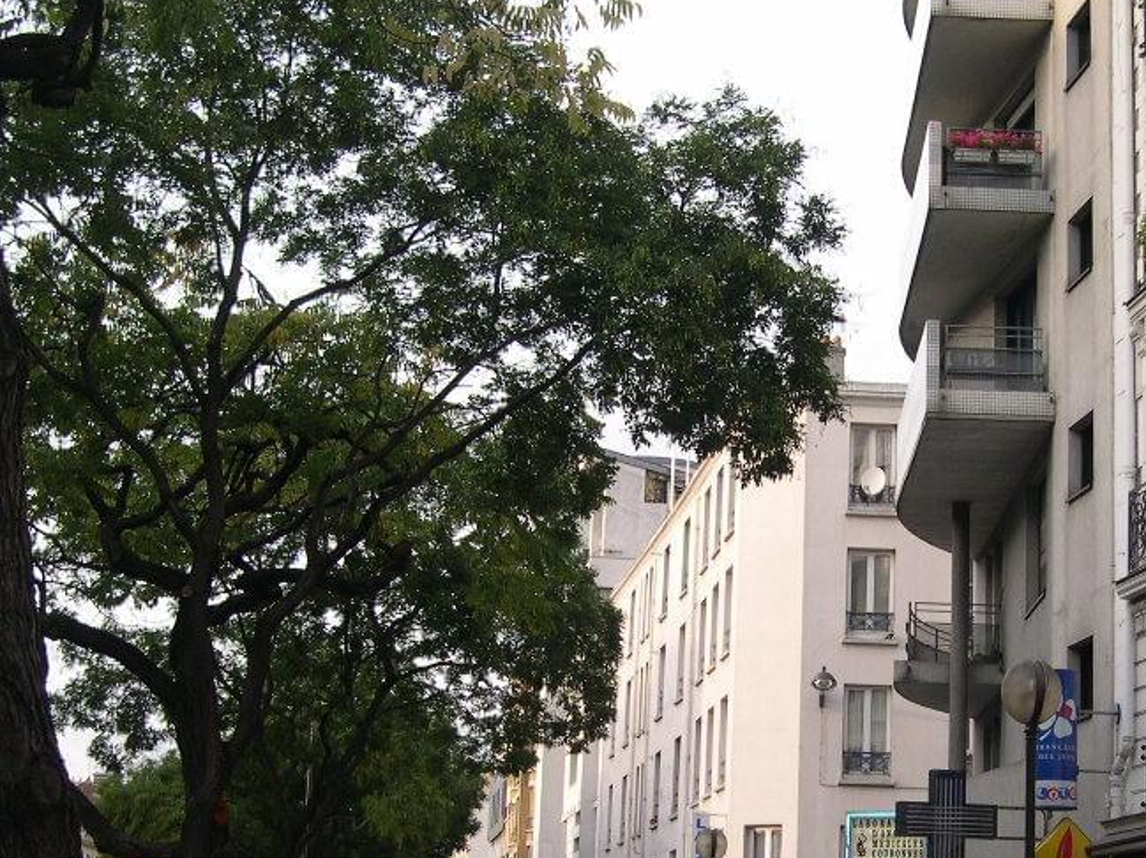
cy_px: 655
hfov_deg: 32.0
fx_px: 1985
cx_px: 735
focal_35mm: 60
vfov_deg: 24.1
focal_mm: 8
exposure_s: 1/299
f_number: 2.8
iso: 100
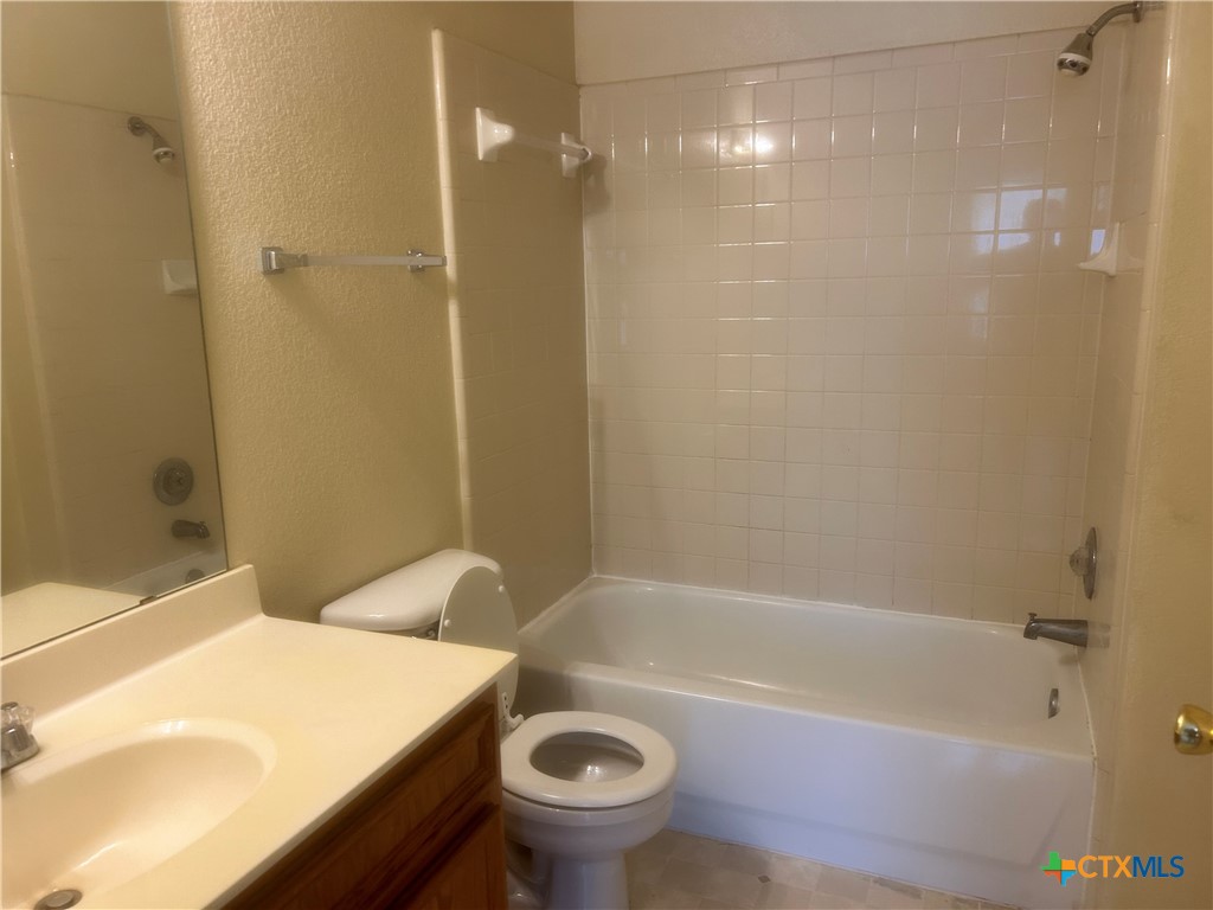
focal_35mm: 26
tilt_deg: -11.4
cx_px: 606
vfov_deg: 53.1
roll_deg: +2.0
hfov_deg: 67.3
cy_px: 455
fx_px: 911
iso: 125
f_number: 1.5
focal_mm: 5.7
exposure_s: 1/120
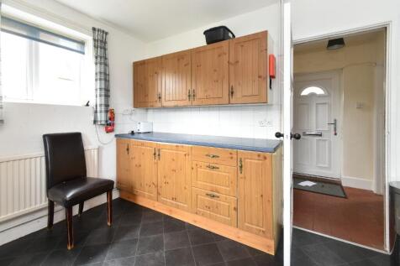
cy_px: 133
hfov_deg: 100.4
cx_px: 200
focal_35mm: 15
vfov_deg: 77.3
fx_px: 167
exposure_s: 1/3
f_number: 8
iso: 200
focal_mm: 10
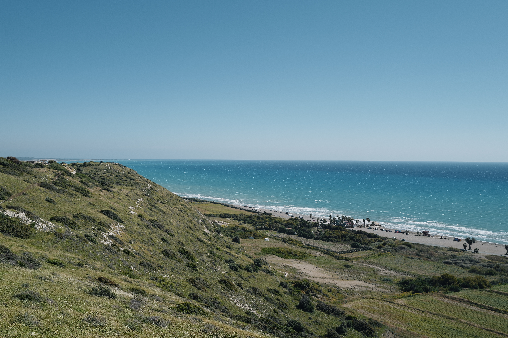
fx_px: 494
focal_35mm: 35
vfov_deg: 37.7
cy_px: 194
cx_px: 233
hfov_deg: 54.4
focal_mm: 28
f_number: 5.6
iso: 100
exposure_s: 1/640
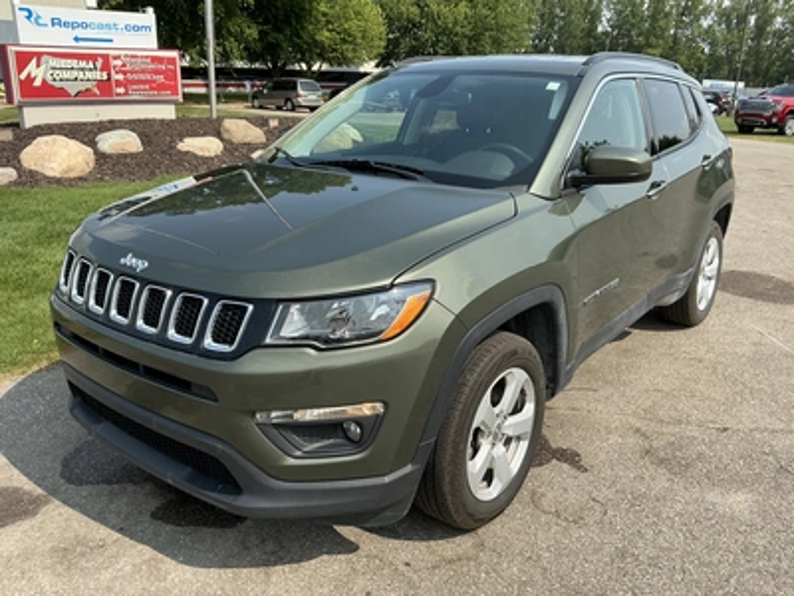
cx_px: 397
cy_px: 298
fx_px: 642
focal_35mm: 28
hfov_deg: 63.4
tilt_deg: -18.1
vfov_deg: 49.7
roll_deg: -1.6
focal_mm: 3
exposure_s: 1/1195
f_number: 1.8
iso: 25
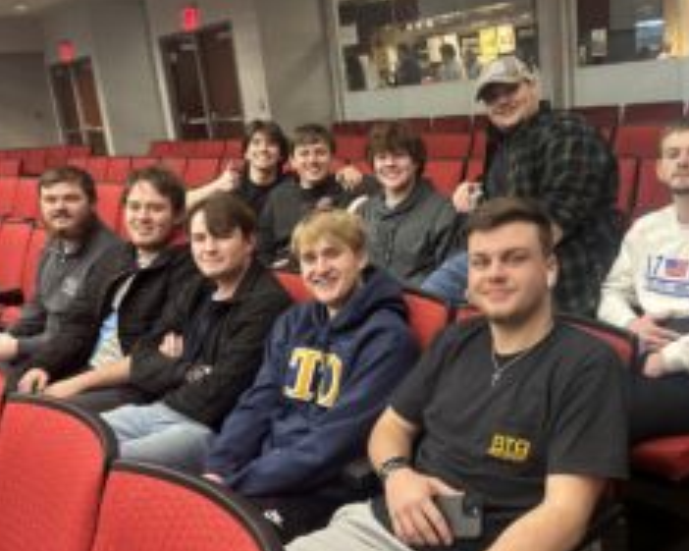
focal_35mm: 38
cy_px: 278
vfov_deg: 39.1
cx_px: 418
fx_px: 775
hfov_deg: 47.6
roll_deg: +6.1
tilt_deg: -14.3
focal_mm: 5.7
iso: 200
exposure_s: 1/60
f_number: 1.5
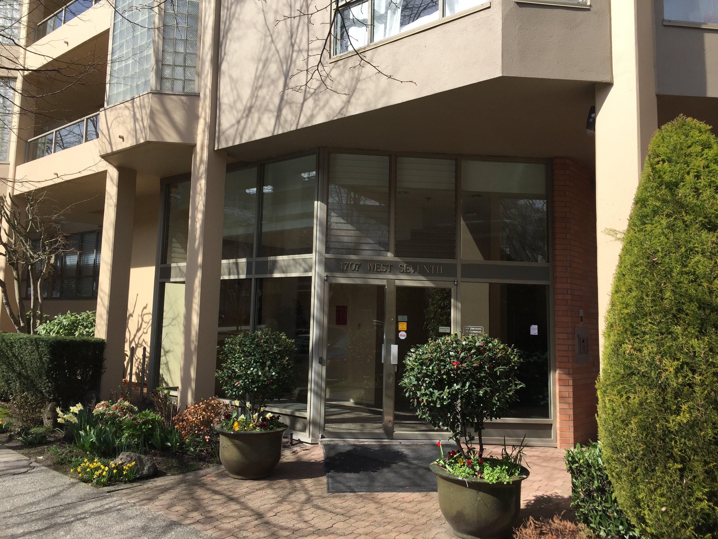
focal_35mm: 29
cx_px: 359
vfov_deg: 48.2
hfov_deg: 61.7
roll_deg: -2.3
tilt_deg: +5.5
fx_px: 602
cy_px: 270
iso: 32
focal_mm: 4.15
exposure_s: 1/1163
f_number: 2.2
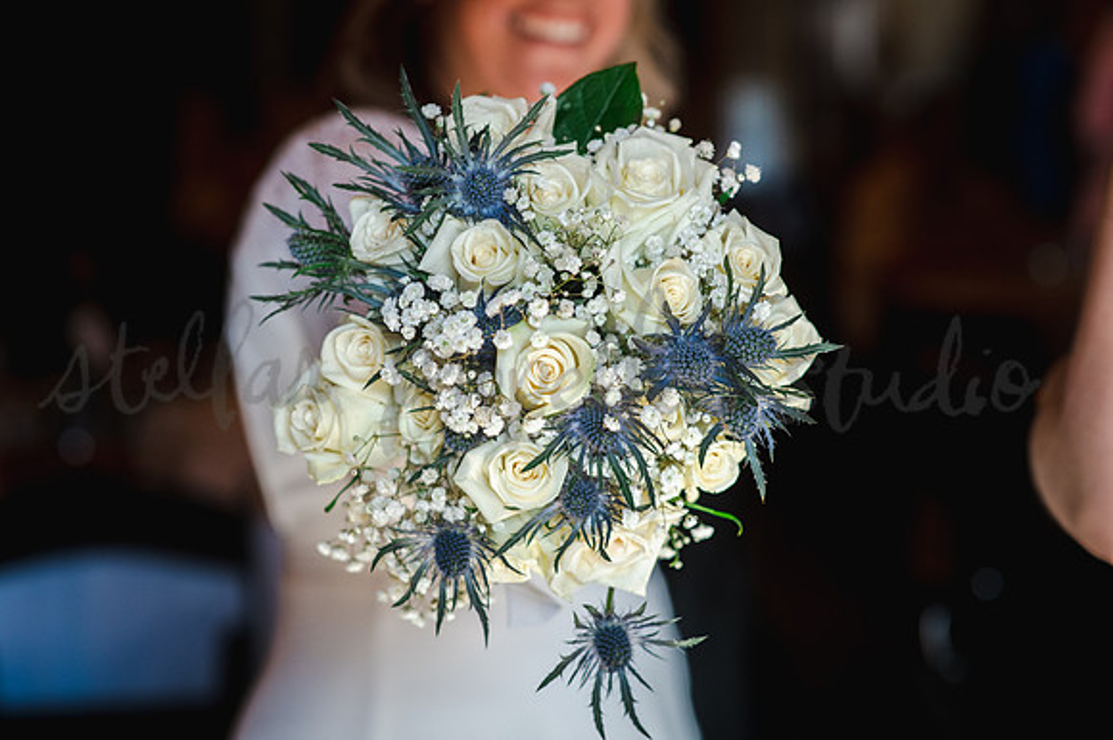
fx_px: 2626
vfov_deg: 16.1
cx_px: 556
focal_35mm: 85
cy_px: 370
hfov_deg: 23.9
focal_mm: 85
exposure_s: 1/200
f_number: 3.5
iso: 1600
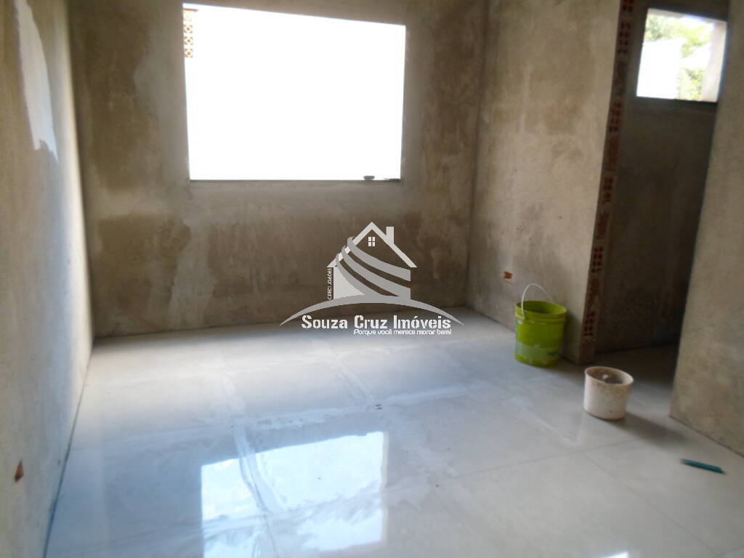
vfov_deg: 54.9
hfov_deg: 69.4
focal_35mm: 25
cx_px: 372
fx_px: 537
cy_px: 279
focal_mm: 4.5
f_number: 2.5
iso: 80
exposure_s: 1/30
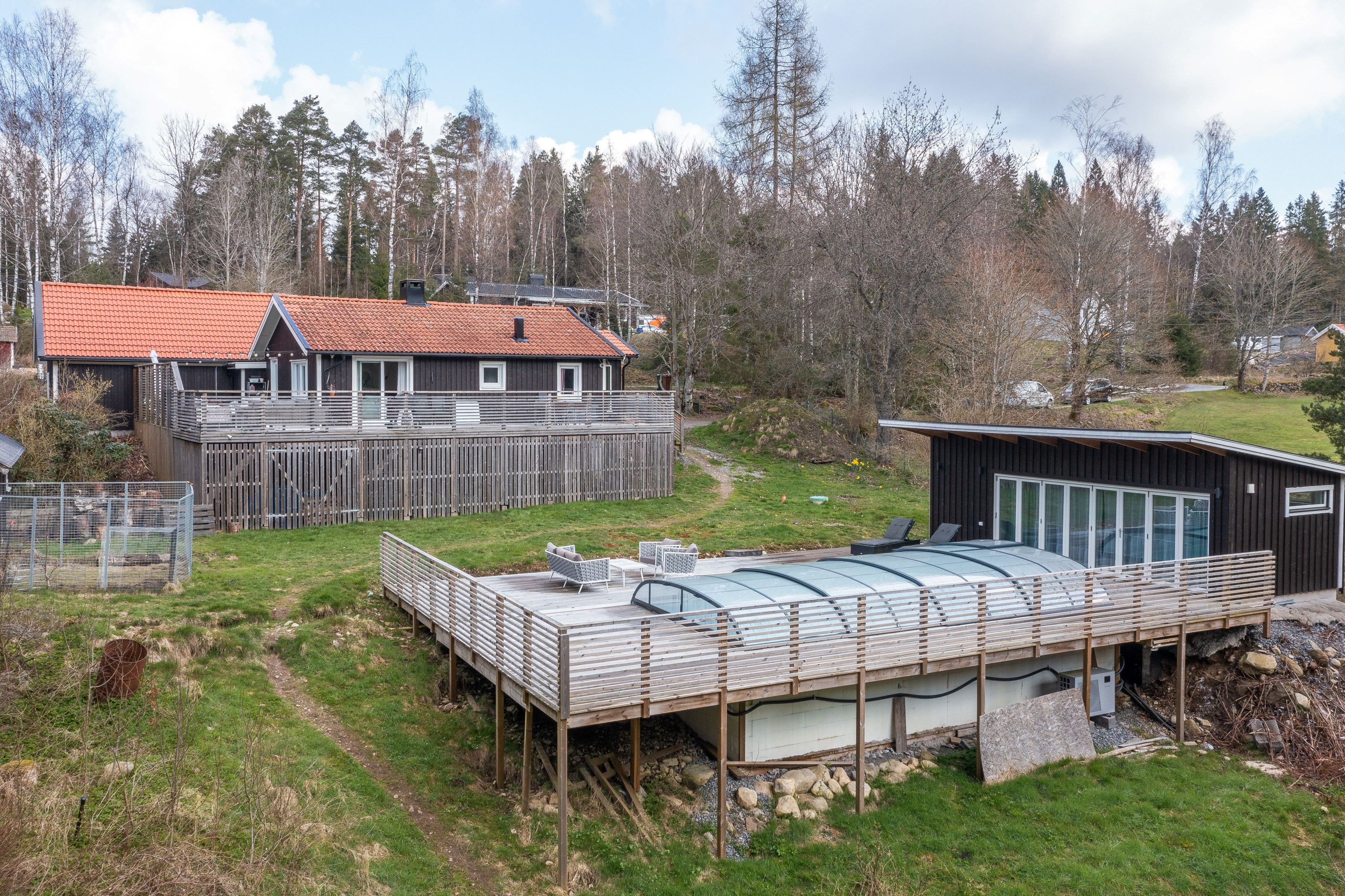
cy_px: 448
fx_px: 1046
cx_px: 672
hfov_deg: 65.5
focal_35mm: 28
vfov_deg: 46.4
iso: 100
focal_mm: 10.26
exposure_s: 1/120
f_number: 6.3
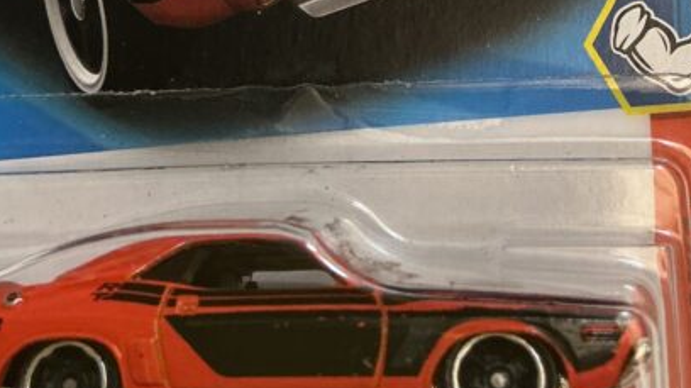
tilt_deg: -63.2
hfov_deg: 33.8
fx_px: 1135
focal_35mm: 62
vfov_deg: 18.6
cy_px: -47
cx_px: 340
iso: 250
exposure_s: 1/60
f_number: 1.8
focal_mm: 3
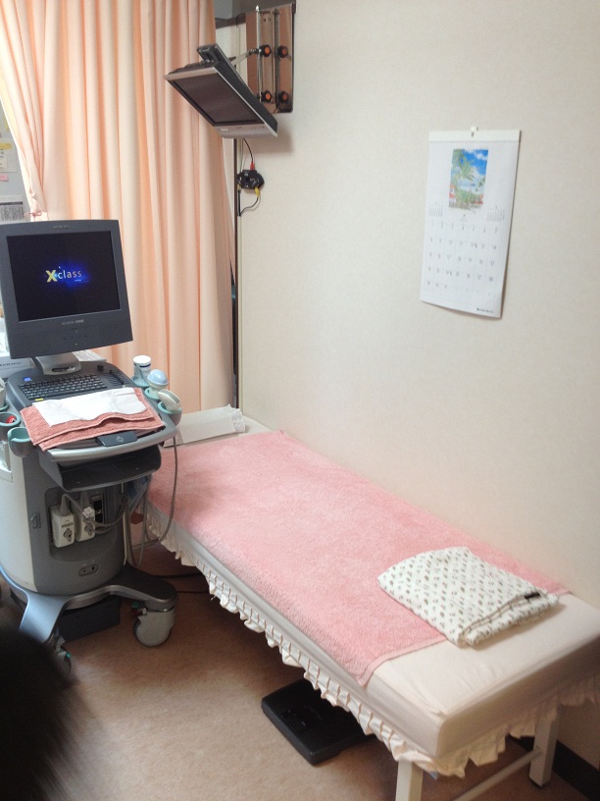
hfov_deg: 40.7
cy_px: 400
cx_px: 300
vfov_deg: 52.6
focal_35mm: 35
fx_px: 809
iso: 64
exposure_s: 1/20
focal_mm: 4.28
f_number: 2.4
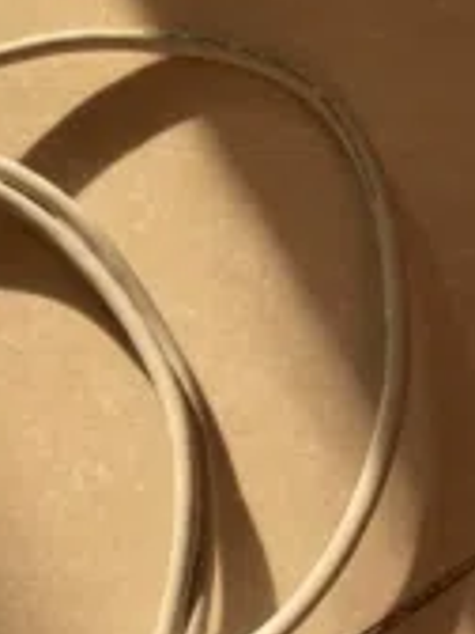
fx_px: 1134
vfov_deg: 31.2
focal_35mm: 62
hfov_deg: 22.1
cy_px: 340
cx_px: -75
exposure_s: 1/237
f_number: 1.6
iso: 32
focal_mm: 4.2
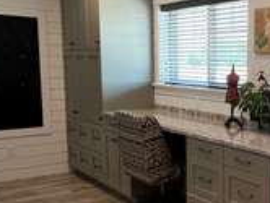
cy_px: 125
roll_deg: -1.2
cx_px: 263
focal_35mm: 50
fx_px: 391
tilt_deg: -8.5
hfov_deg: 35.0
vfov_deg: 29.1
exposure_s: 1/120
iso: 200
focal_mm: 1.57
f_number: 1.8
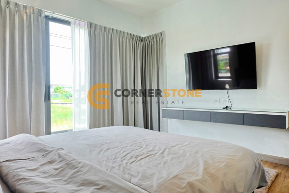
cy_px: 96
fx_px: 193
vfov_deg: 53.1
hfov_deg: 73.7
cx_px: 144
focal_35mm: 24
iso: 400
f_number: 5
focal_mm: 16
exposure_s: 1/160
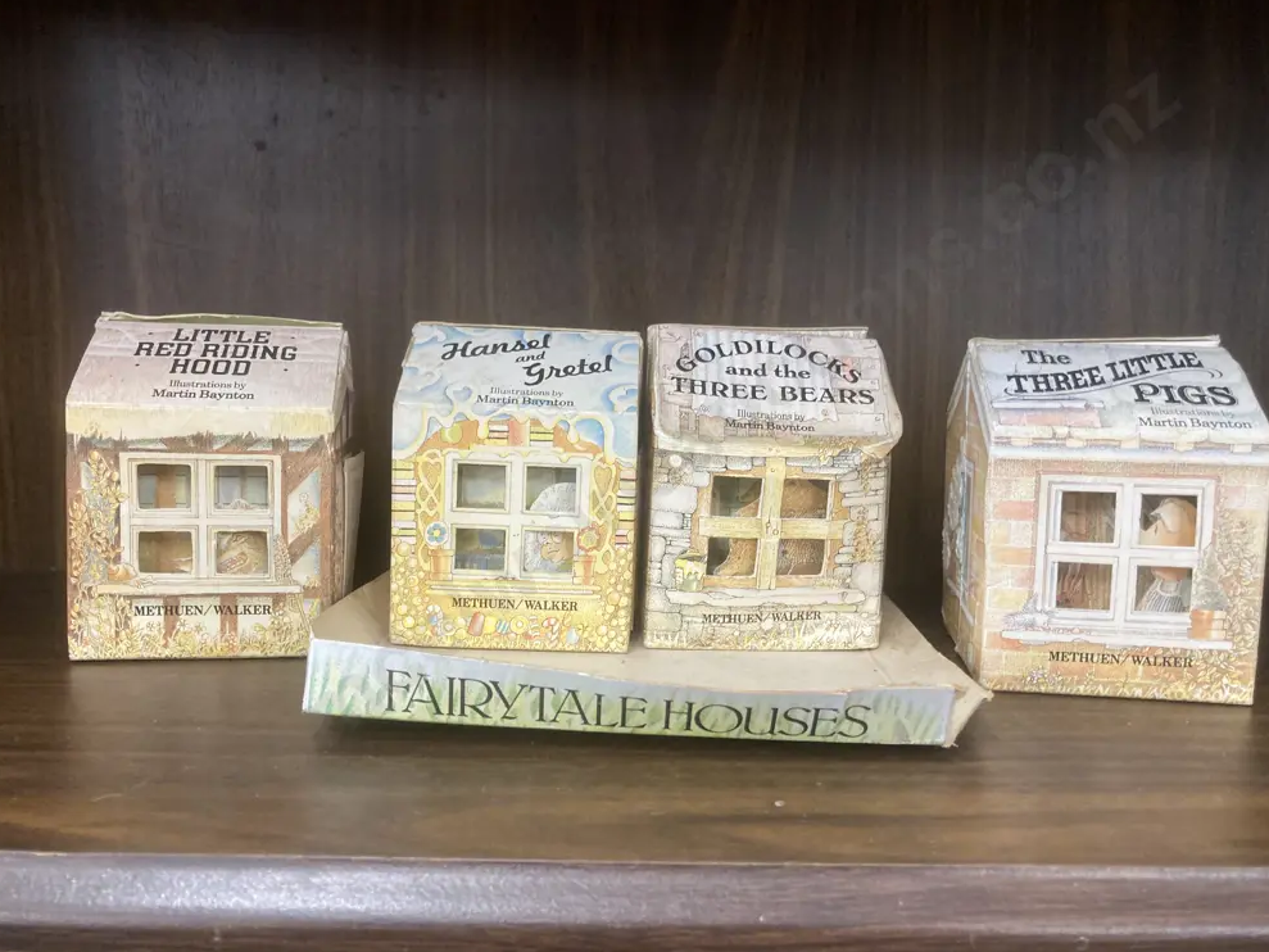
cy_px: 482
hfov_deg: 61.7
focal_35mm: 29
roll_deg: -0.9
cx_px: 643
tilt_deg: -5.7
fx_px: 1063
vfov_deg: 48.2
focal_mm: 3.99
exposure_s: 1/50
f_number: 1.8
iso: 160
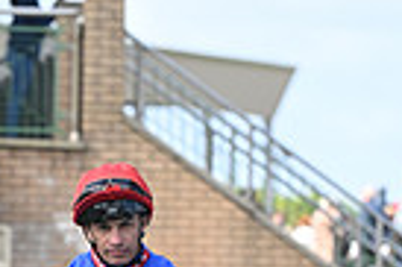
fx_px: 7317
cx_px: 246
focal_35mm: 656
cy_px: 581
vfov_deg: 2.1
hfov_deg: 3.1
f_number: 6.3
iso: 400
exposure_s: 1/640
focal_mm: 200
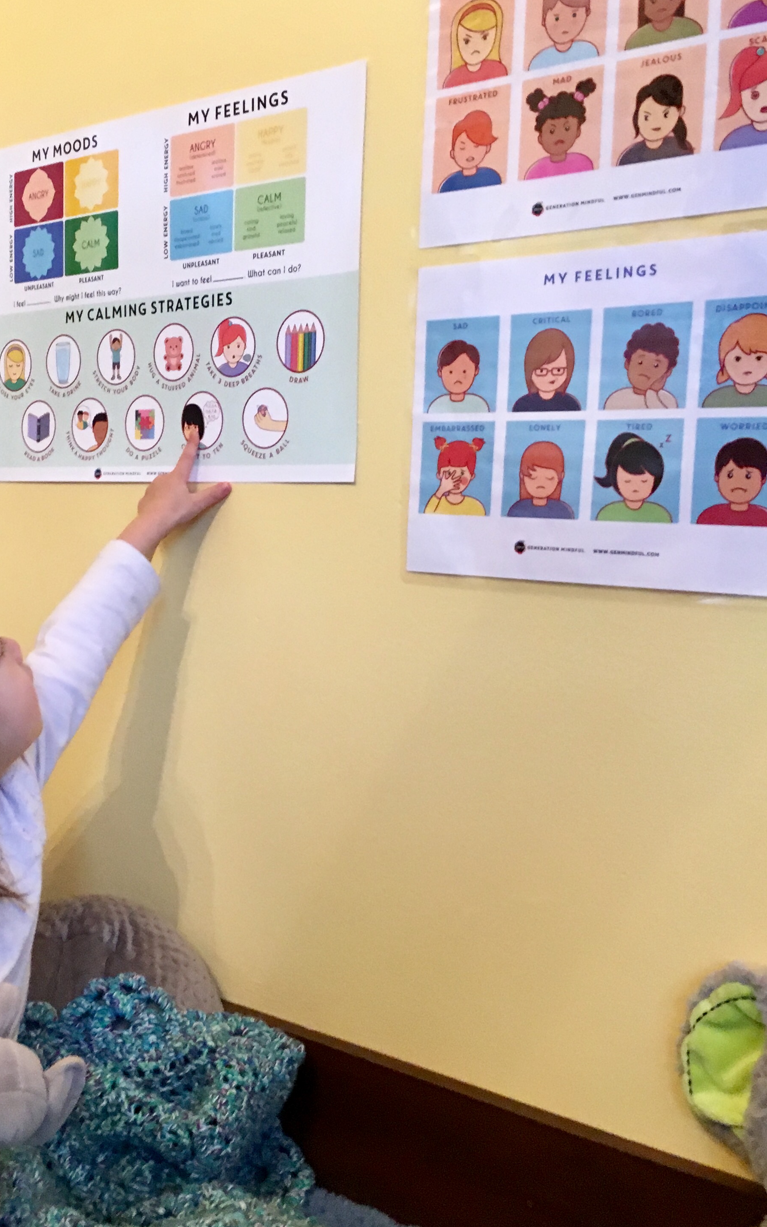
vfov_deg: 46.2
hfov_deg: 29.3
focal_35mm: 43
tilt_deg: -4.4
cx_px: 172
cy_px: 614
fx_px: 1438
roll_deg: -2.0
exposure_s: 1/17
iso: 200
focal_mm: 4.15
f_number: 2.2
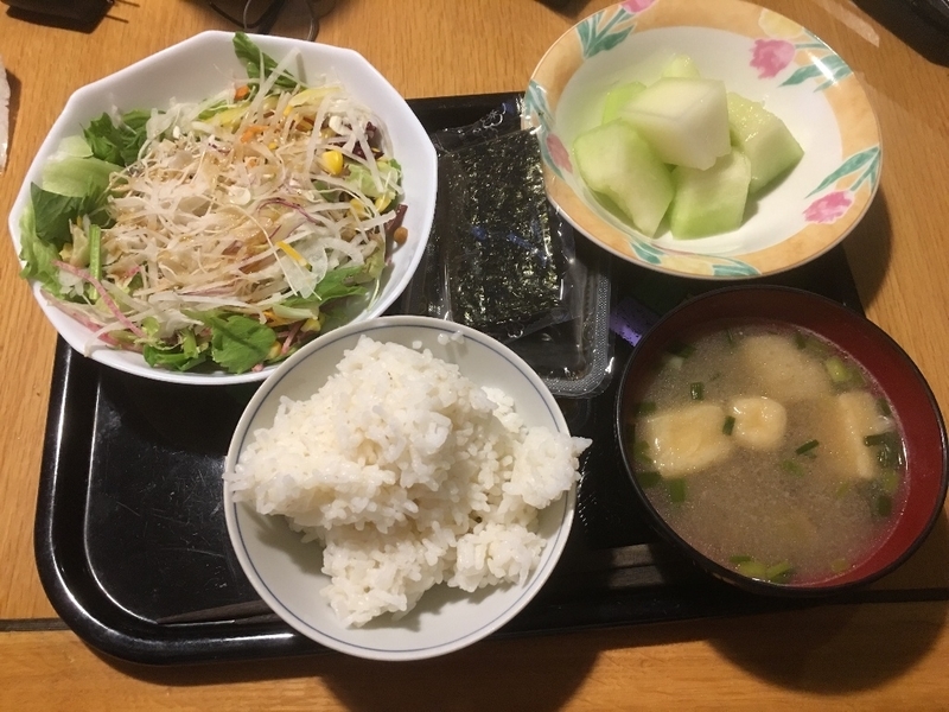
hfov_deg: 61.7
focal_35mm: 29
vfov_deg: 48.2
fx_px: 795
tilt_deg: -65.7
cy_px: 356
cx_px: 474
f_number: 2.2
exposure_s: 1/10
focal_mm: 4.15
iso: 100
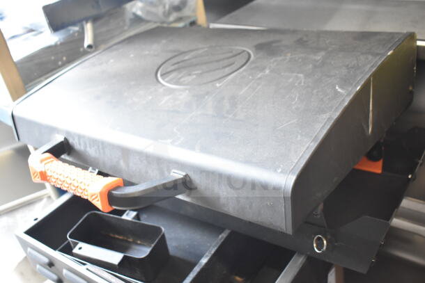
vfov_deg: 35.5
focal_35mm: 38
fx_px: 443
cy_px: 142
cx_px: 212
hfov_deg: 51.3
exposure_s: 1/40
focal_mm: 25
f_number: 4
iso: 2000
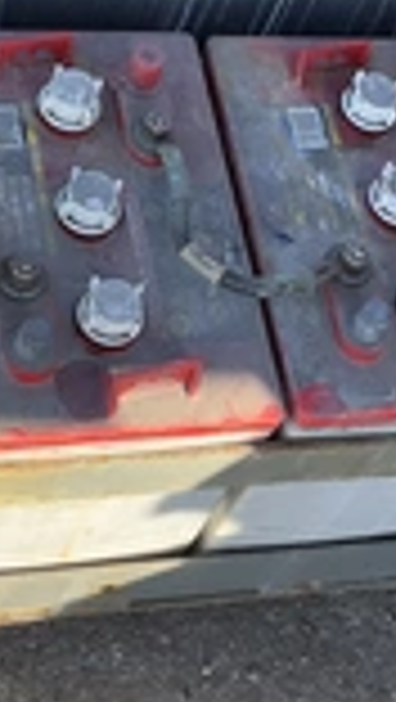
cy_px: 284
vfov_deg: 26.1
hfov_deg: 15.0
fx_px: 1509
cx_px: 216
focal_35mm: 81
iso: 25
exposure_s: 1/465
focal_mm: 3
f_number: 1.8
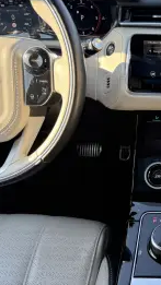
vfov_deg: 55.3
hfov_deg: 29.6
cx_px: 177
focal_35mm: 36
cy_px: 140
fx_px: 273
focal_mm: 6.76
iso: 160
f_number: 1.78
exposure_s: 1/243
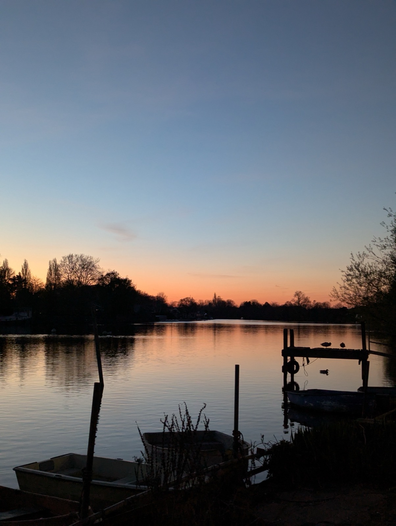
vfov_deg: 39.6
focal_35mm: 48
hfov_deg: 30.3
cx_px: 198
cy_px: 263
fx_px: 731
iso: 432
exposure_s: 1/45.5
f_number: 1.85
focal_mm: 6.81
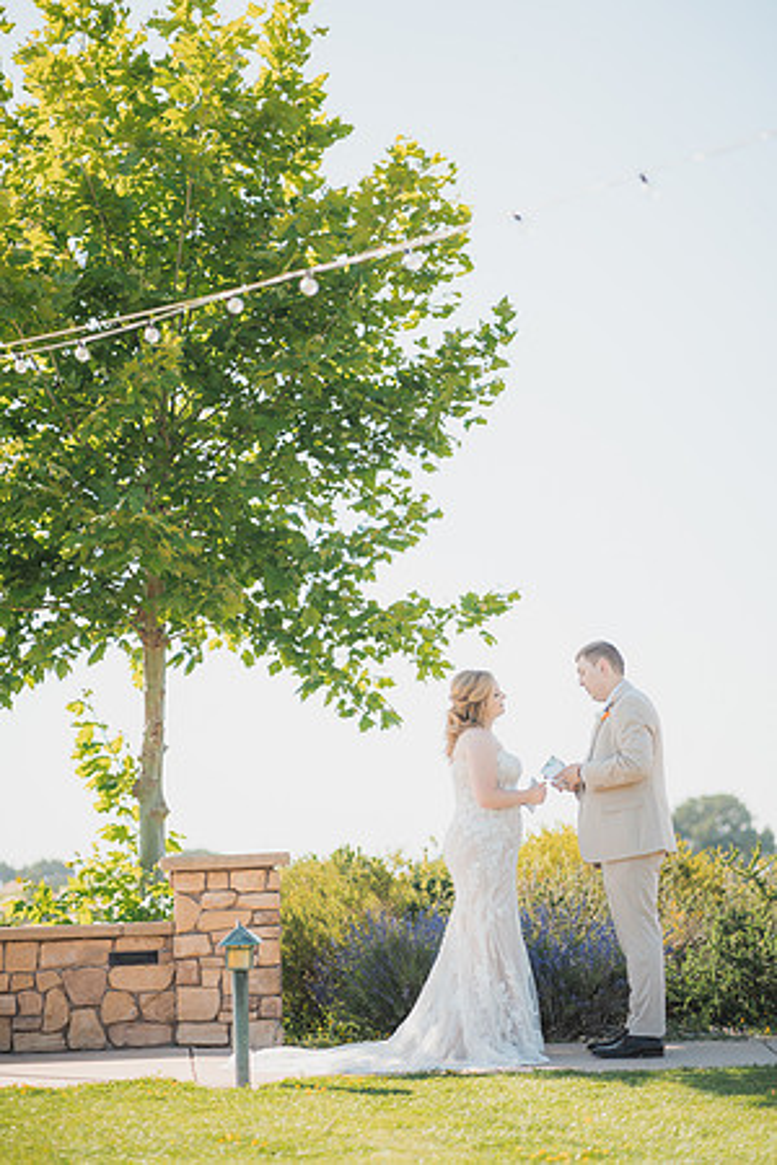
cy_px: 582
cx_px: 388
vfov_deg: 23.9
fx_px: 2752
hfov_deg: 16.1
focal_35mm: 85
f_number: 1.8
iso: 125
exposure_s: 1/2000
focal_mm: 85
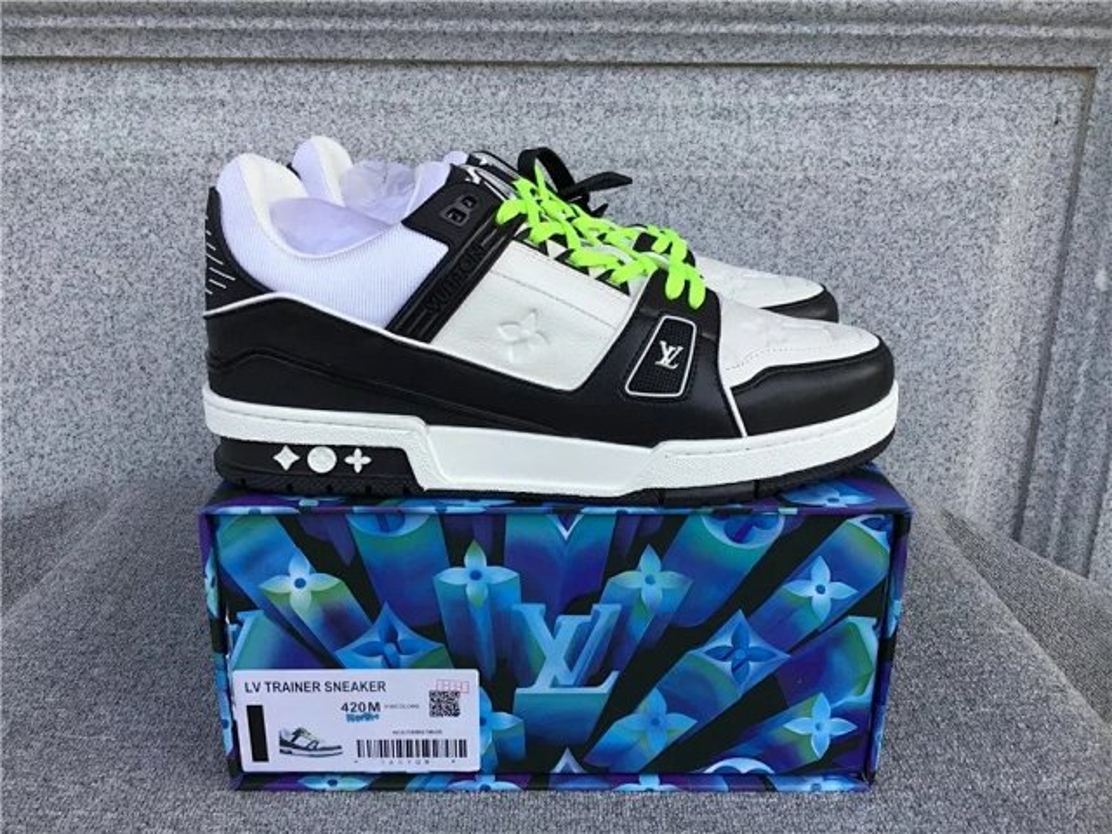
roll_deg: +0.0
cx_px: 556
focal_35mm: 31
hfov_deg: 58.4
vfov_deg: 45.4
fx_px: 996
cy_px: 417
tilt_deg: -18.8
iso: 25
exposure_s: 1/312
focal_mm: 3.3
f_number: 2.4
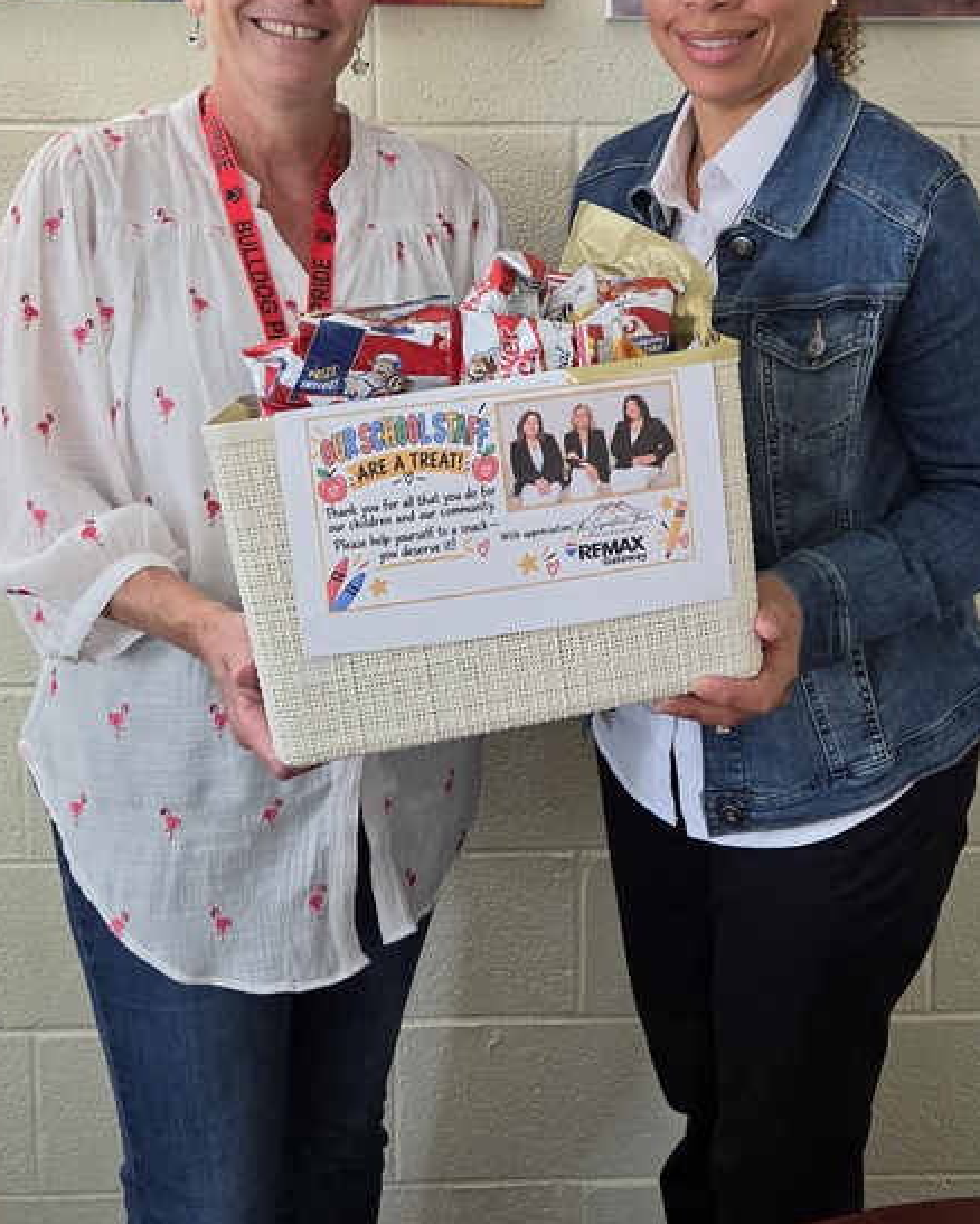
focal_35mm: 42
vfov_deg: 42.7
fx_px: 1522
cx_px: 579
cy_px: 331
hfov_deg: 35.6
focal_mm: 5.4
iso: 200
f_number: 1.8
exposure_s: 1/120
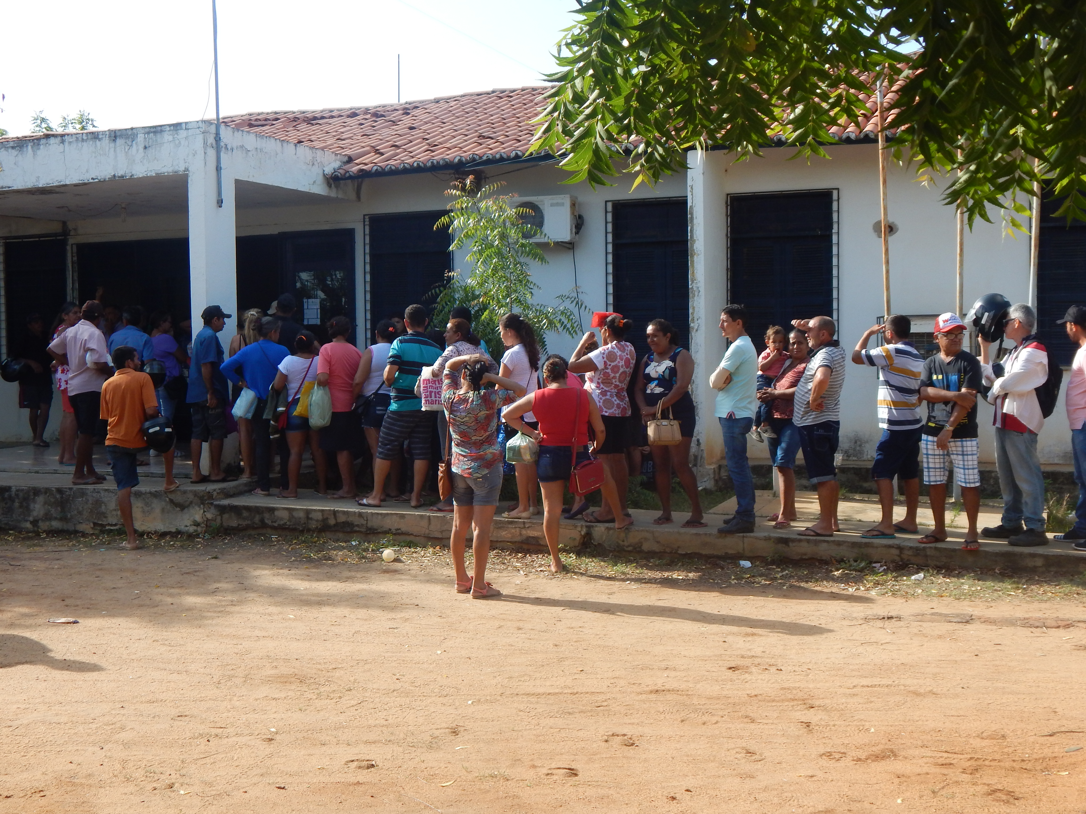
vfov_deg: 33.6
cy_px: 407
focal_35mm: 43
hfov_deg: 43.9
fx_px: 1349
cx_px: 543
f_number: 3.6
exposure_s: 1/640
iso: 125
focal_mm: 7.7
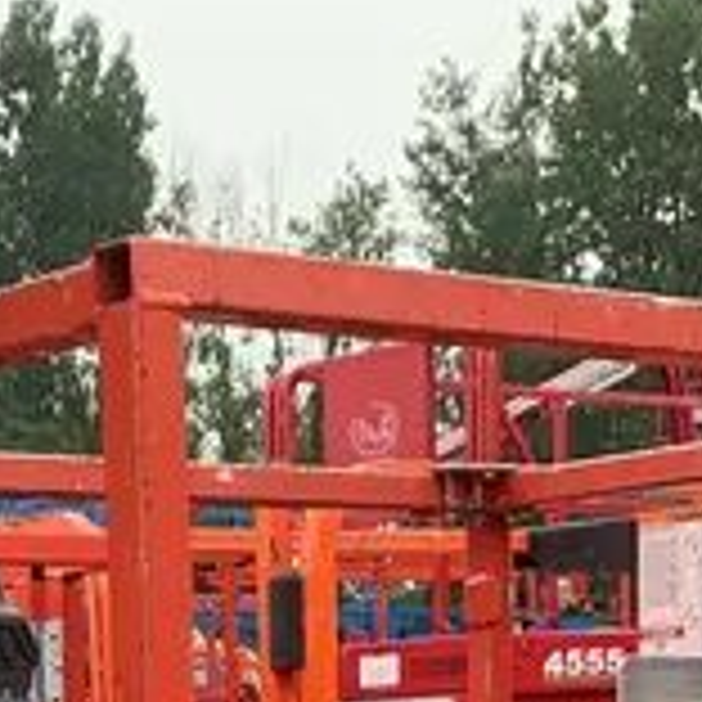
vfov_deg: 13.8
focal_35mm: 108
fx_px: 2478
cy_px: 1384
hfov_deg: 16.0
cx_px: 104
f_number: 1.8
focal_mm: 4.25
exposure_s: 1/332
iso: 25
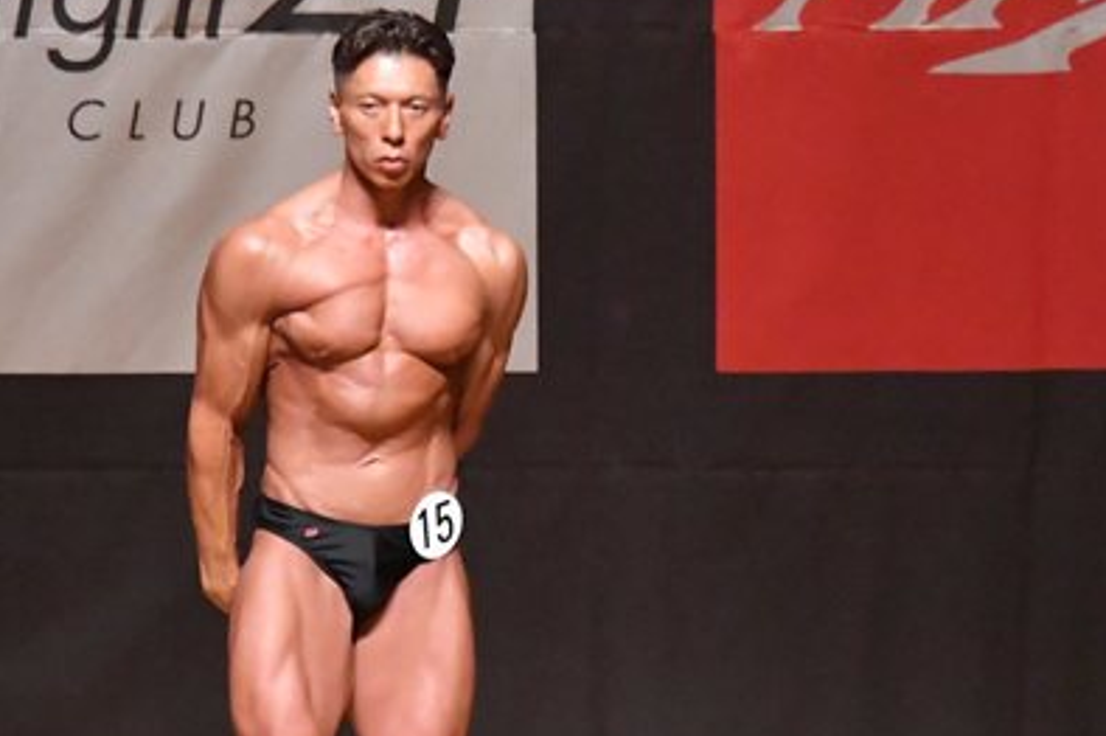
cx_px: 321
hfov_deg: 4.4
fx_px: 14488
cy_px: 593
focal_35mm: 472
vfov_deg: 2.9
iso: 12800
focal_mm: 160
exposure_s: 1/400
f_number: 5.6
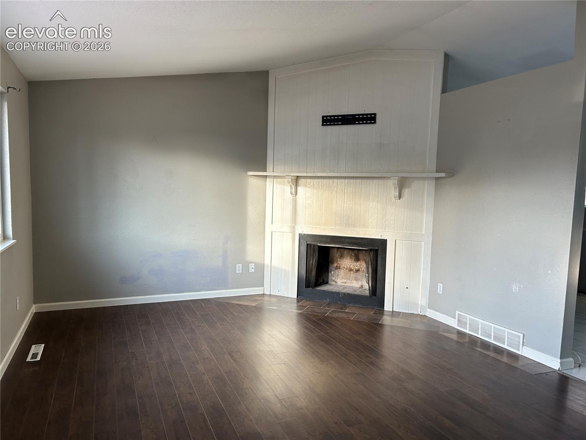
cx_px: 293
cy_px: 220
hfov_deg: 67.3
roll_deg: -1.2
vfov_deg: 53.1
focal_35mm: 26
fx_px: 440
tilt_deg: -4.6
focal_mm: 5.7
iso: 100
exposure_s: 1/121
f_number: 1.5
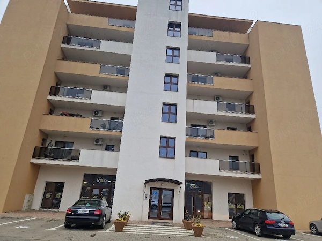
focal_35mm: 23
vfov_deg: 58.9
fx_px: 214
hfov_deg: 73.9
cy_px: 120
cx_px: 161
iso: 50
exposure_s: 1/1667
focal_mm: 5.4
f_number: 1.8
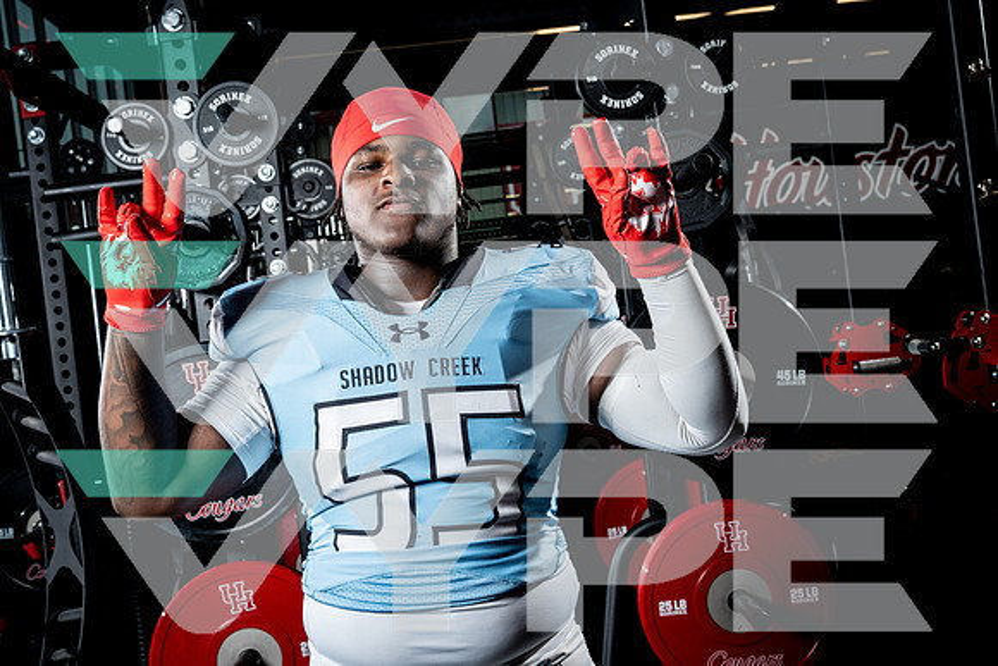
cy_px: 333
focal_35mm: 46
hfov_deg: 42.7
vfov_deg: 29.3
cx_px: 499
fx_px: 1275
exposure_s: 1/250
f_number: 9
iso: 640
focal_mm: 46
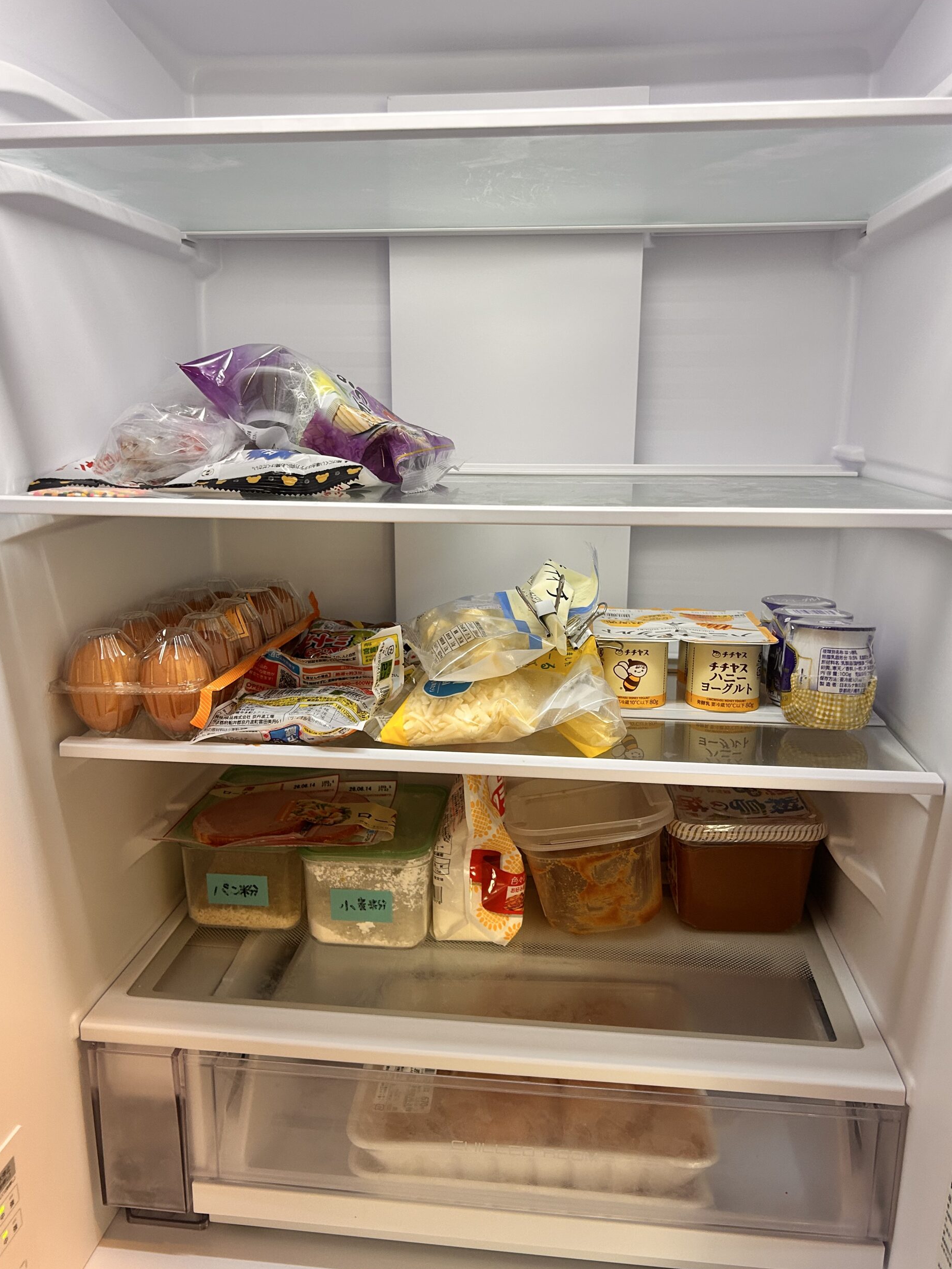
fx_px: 990
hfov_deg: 51.4
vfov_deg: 65.3
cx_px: 466
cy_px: 640
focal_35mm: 27
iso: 125
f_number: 1.5
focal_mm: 5.7
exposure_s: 1/60
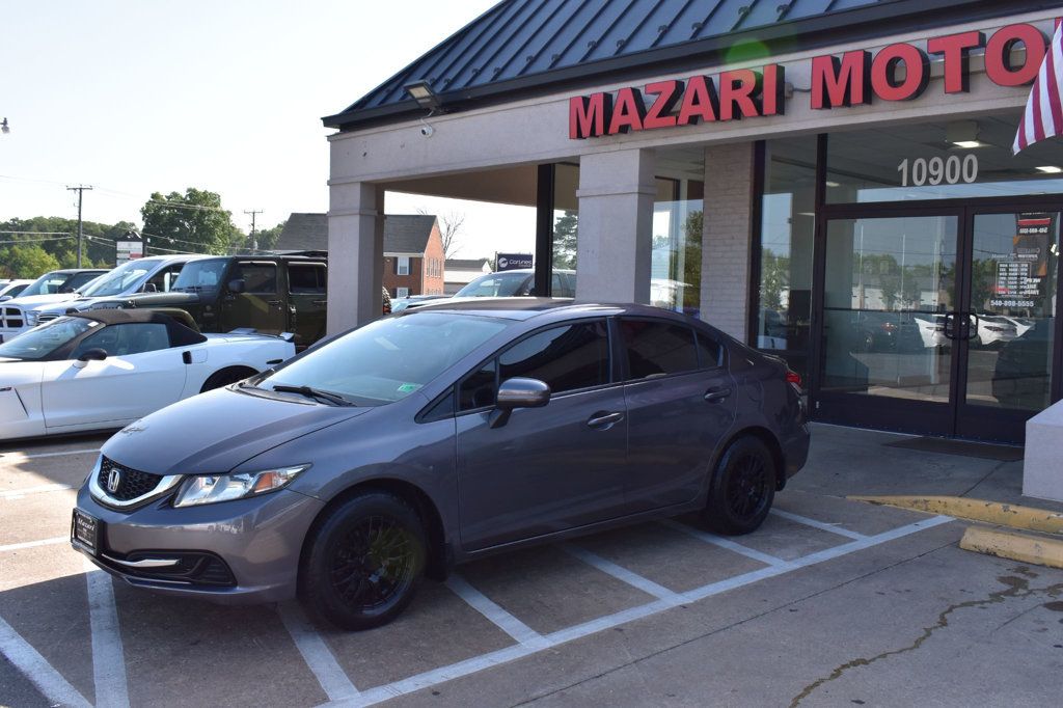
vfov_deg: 38.3
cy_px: 354
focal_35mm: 34
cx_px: 532
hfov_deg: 55.1
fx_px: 1018
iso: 400
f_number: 11
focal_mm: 23
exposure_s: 1/320
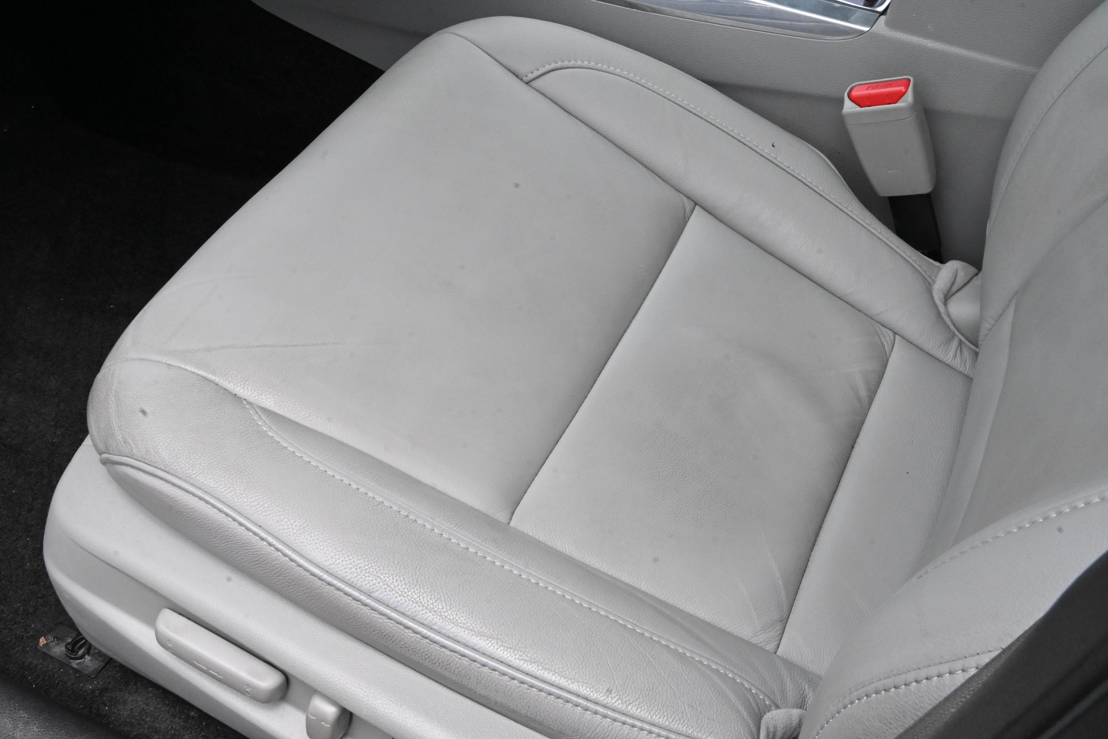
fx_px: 1177
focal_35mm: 38
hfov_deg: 50.4
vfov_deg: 34.8
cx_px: 554
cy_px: 370
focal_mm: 25.5
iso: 1600
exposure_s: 1/160
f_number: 22
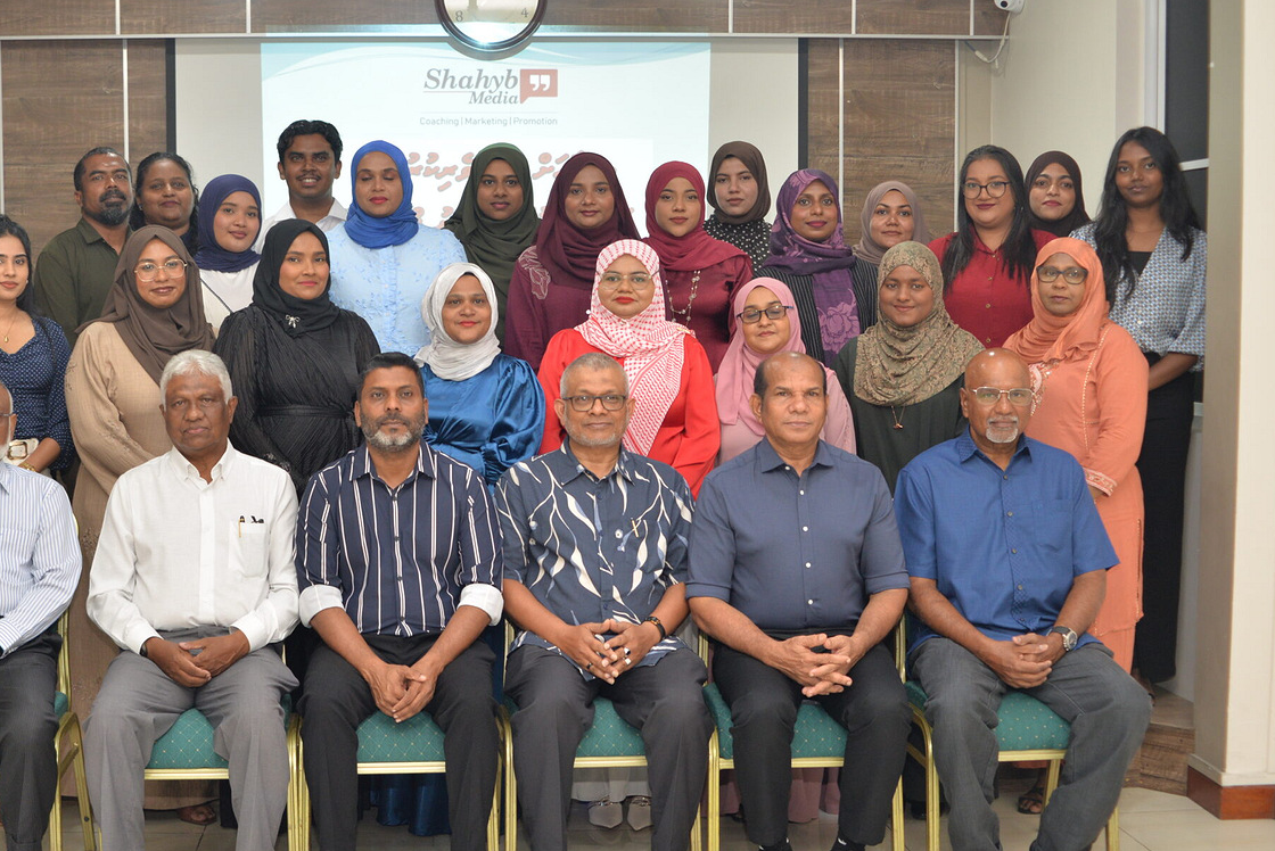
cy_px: 479
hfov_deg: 39.3
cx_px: 476
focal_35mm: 50
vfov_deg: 27.0
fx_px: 1772
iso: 800
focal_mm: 35
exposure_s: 1/60
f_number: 7.1
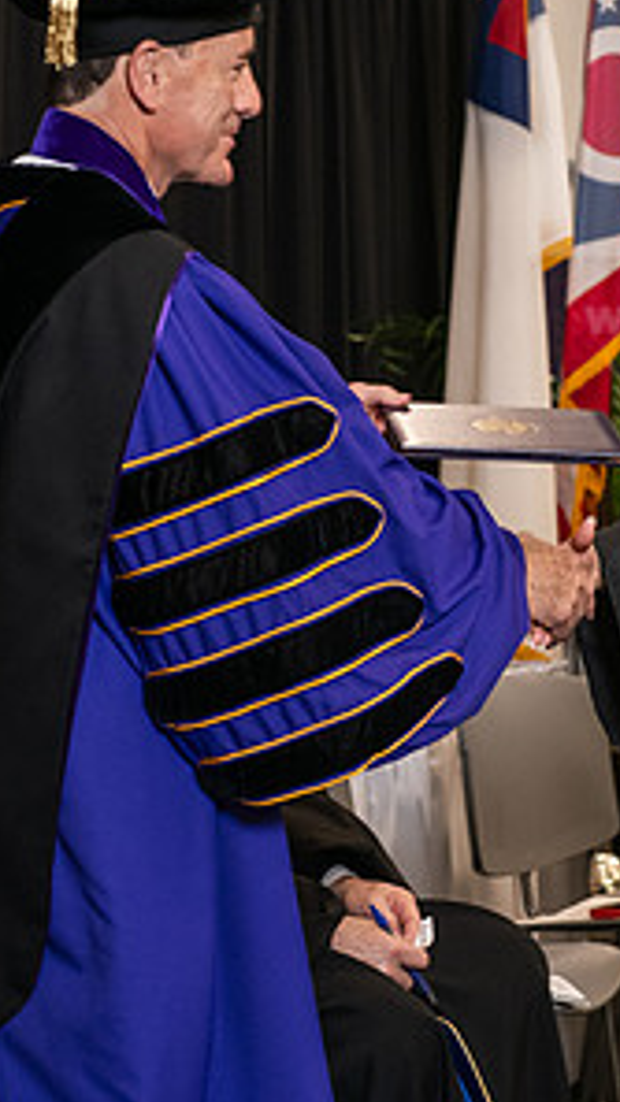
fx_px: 4181
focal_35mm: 143
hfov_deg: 8.5
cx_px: 416
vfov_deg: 15.0
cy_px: 395
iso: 1600
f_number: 5
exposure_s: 1/125
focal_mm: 70
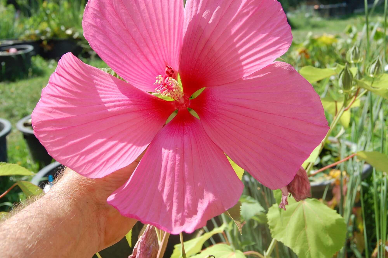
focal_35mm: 50
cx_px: 186
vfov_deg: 26.9
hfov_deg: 39.6
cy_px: 98
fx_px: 538
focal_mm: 26
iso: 200
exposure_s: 1/250
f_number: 8
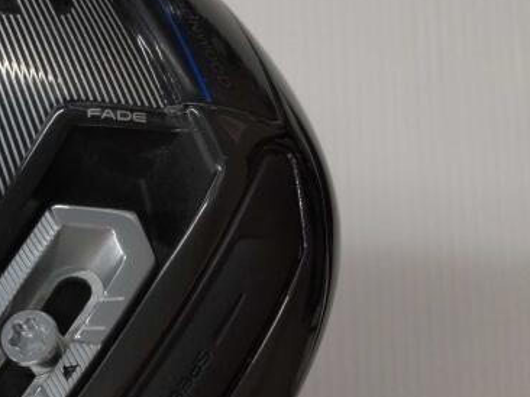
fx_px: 964
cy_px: 303
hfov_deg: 27.5
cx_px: -84
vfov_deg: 23.0
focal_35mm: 63
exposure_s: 1/50
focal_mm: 3.43
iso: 63
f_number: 2
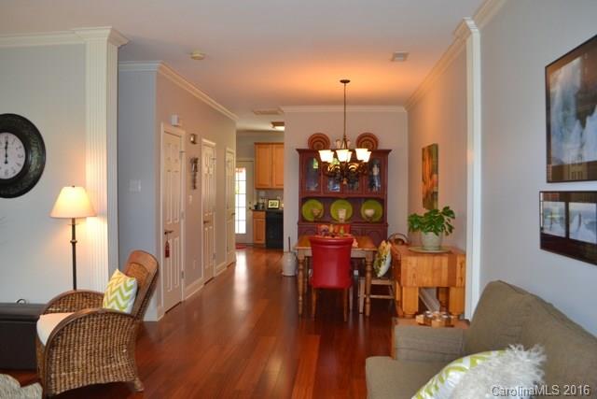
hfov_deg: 67.4
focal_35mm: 27
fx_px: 448
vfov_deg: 48.0
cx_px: 298
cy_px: 200
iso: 560
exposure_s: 1/60
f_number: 3.5
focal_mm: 18
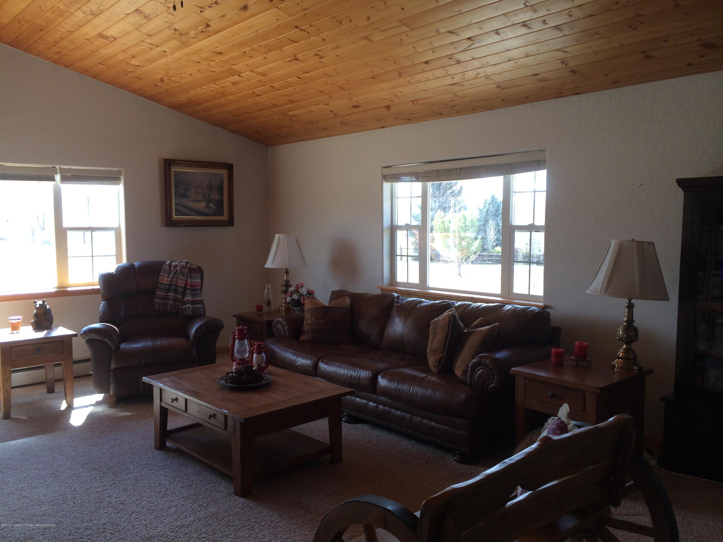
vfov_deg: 46.8
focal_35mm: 30
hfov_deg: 60.0
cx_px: 362
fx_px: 627
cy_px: 271
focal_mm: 4.12
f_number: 2.2
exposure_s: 1/120
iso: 50
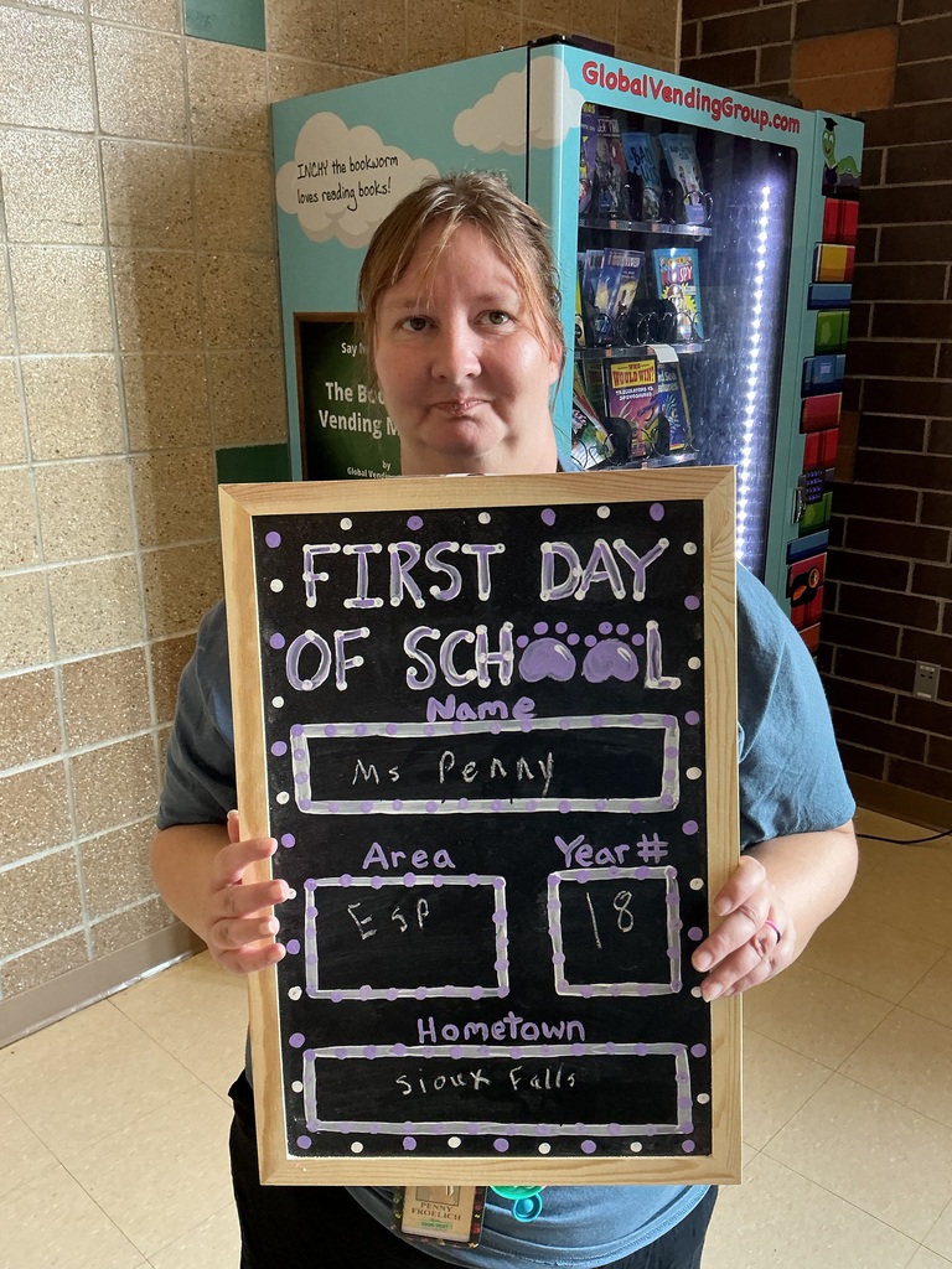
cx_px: 476
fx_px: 1063
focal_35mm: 29
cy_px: 634
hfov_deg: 48.2
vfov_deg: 61.7
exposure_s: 1/60
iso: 125
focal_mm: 3
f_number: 1.8
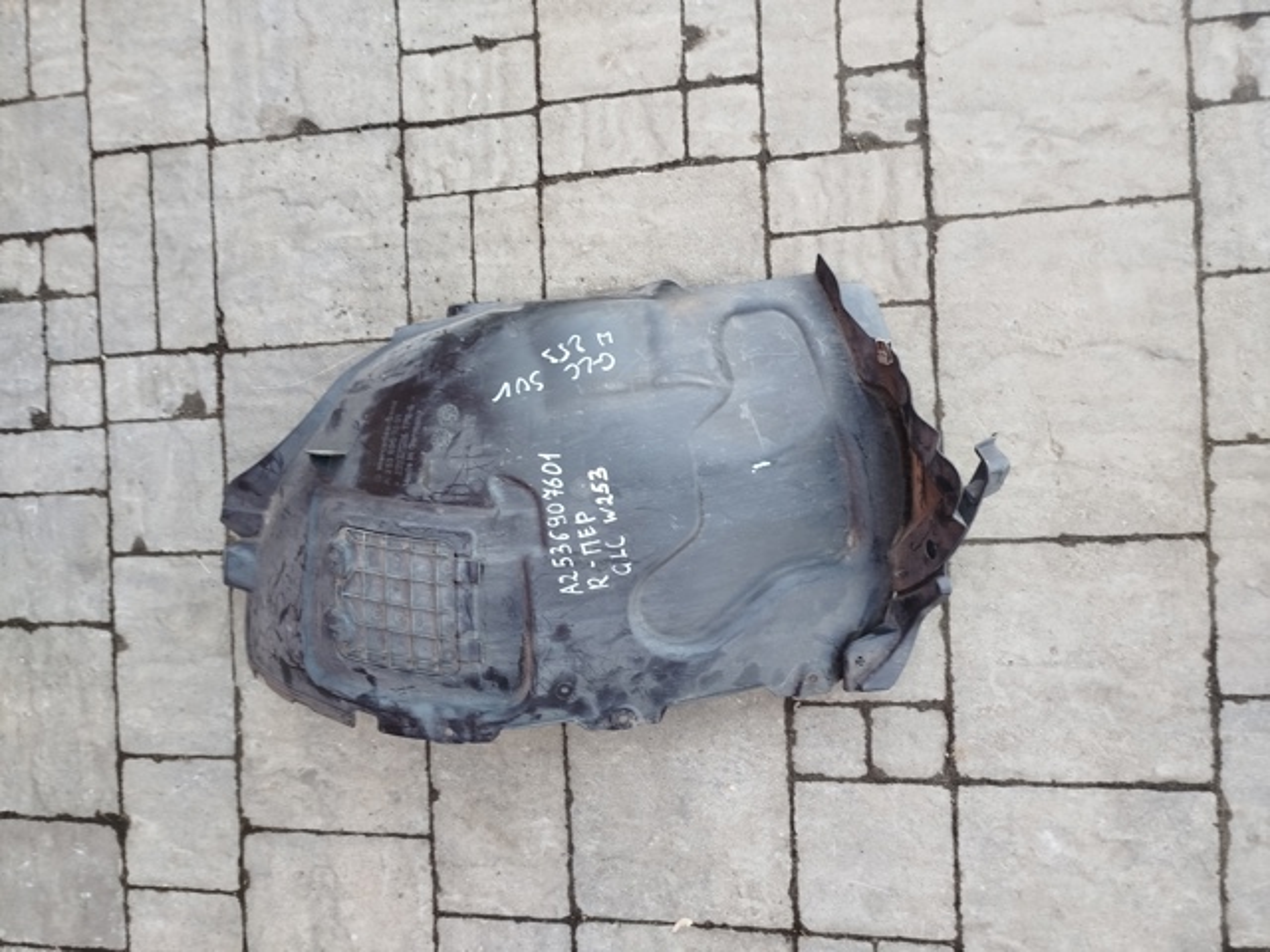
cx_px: 635
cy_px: 476
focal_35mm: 24
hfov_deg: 71.6
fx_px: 881
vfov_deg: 56.8
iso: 100
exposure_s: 1/50
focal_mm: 5.31
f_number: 1.7
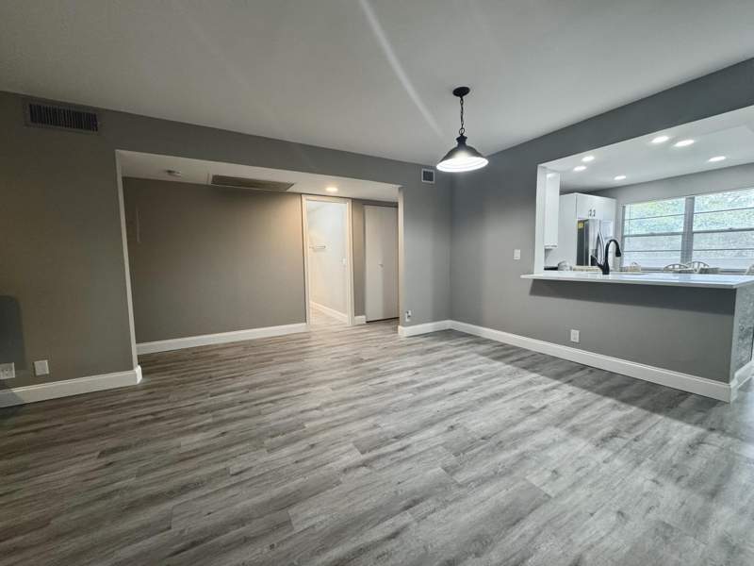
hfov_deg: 102.1
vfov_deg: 85.7
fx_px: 305
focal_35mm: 14
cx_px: 377
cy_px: 283
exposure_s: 1/60
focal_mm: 2.22
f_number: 2.2
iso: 200
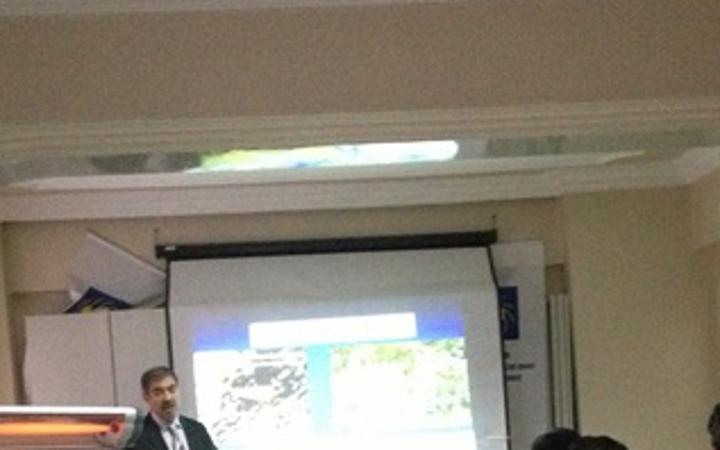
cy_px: 475
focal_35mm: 75
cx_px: 422
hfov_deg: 27.5
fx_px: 1471
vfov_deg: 16.9
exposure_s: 1/15
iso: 640
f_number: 2.4
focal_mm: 4.28
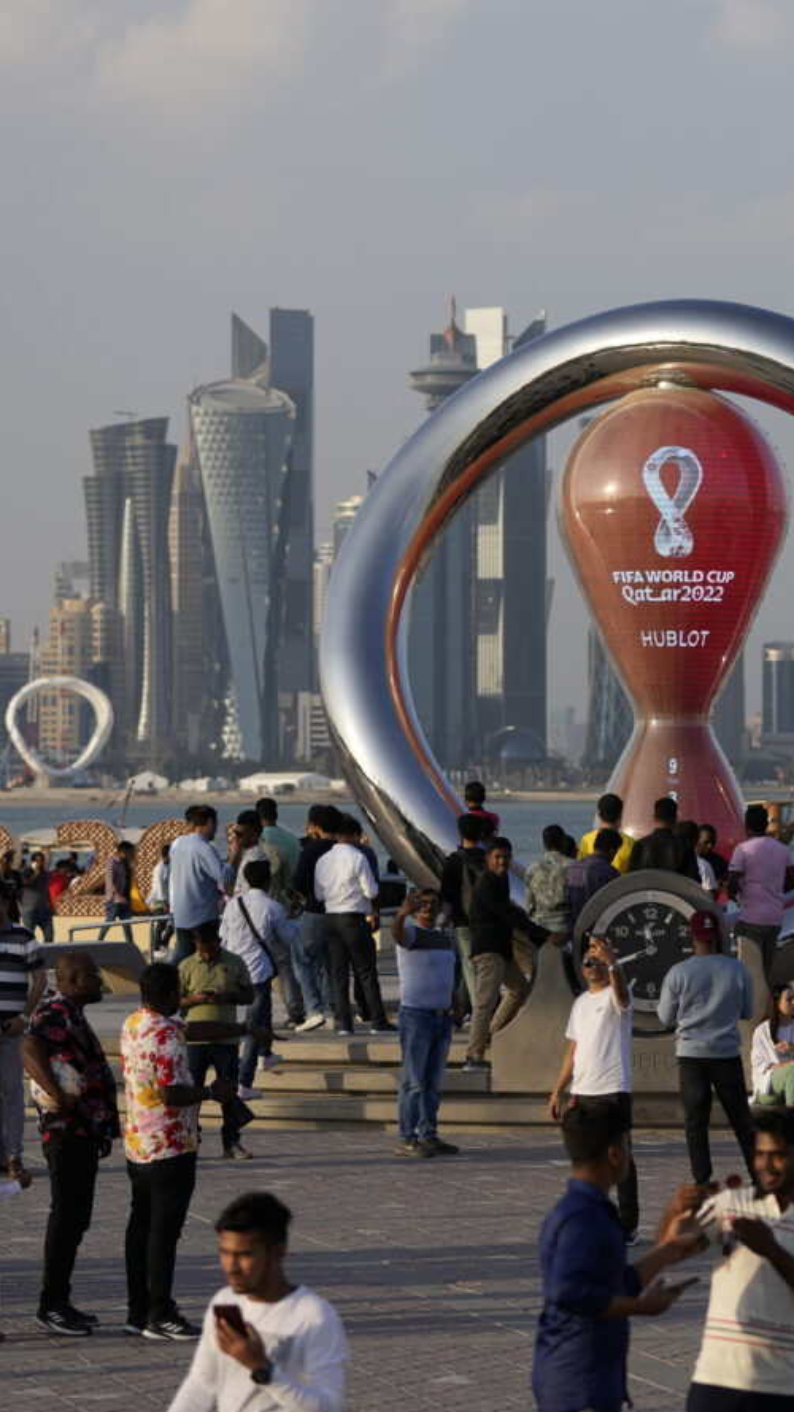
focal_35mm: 132
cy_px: 677
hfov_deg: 9.2
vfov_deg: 16.3
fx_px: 4941
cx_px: 678
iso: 100
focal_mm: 80
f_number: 3.2
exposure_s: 1/1600
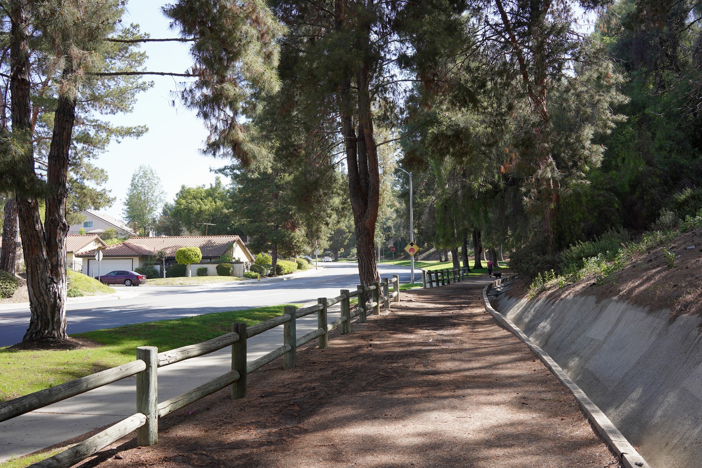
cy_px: 228
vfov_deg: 36.0
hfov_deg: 51.9
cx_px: 347
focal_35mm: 37
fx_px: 722
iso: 200
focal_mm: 35
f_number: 9
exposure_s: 1/80
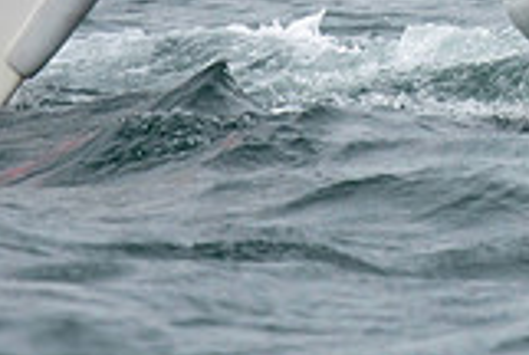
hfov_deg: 1.1
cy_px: -351
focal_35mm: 1914
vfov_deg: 0.7
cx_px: 553
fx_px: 28177
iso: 250
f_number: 4
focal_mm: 300
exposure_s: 1/3200
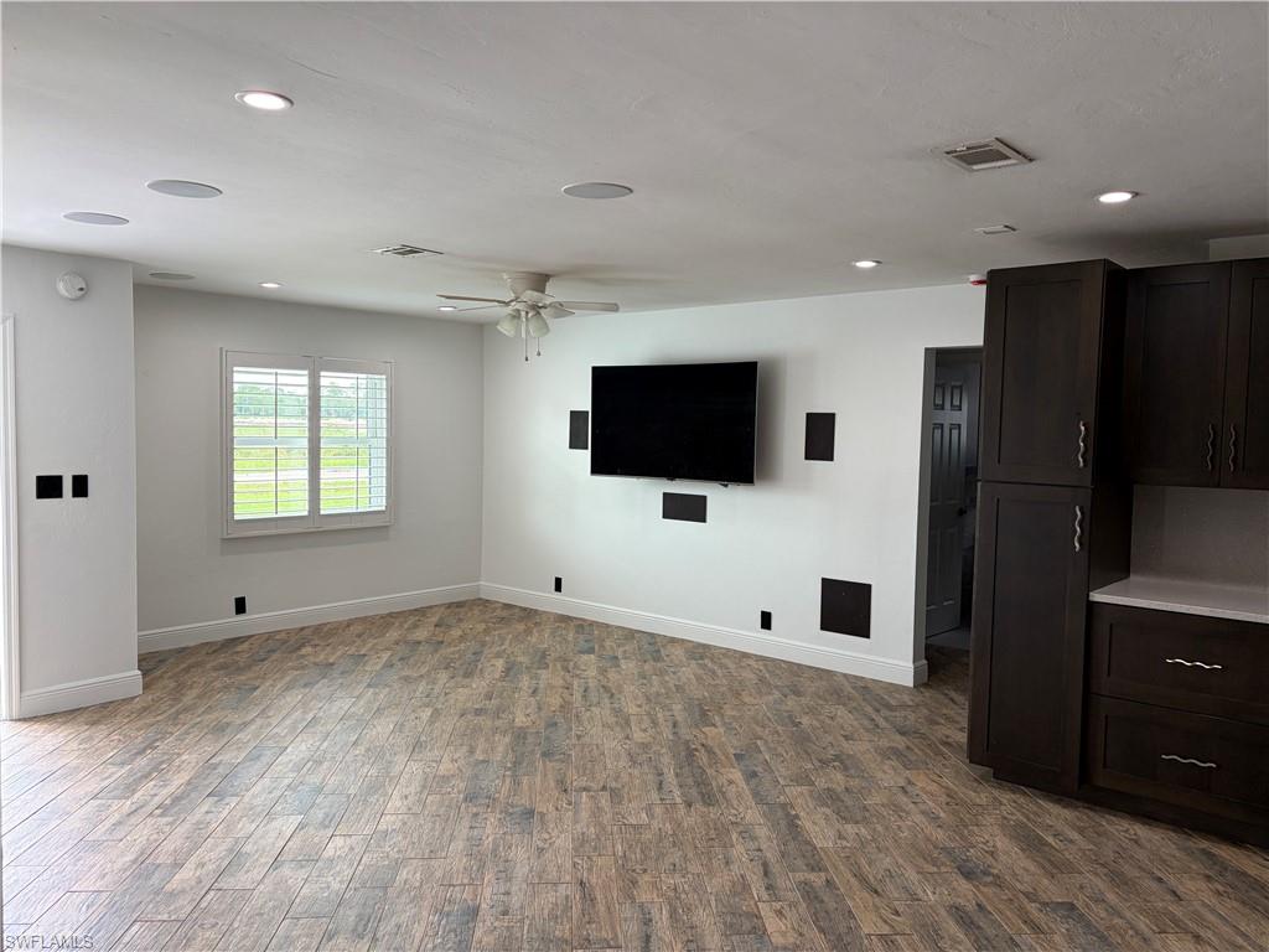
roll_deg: -0.5
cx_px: 634
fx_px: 953
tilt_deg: -2.9
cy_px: 476
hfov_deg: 67.3
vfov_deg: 53.1
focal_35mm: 26
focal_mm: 5.96
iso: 80
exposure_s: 1/120
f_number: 1.6
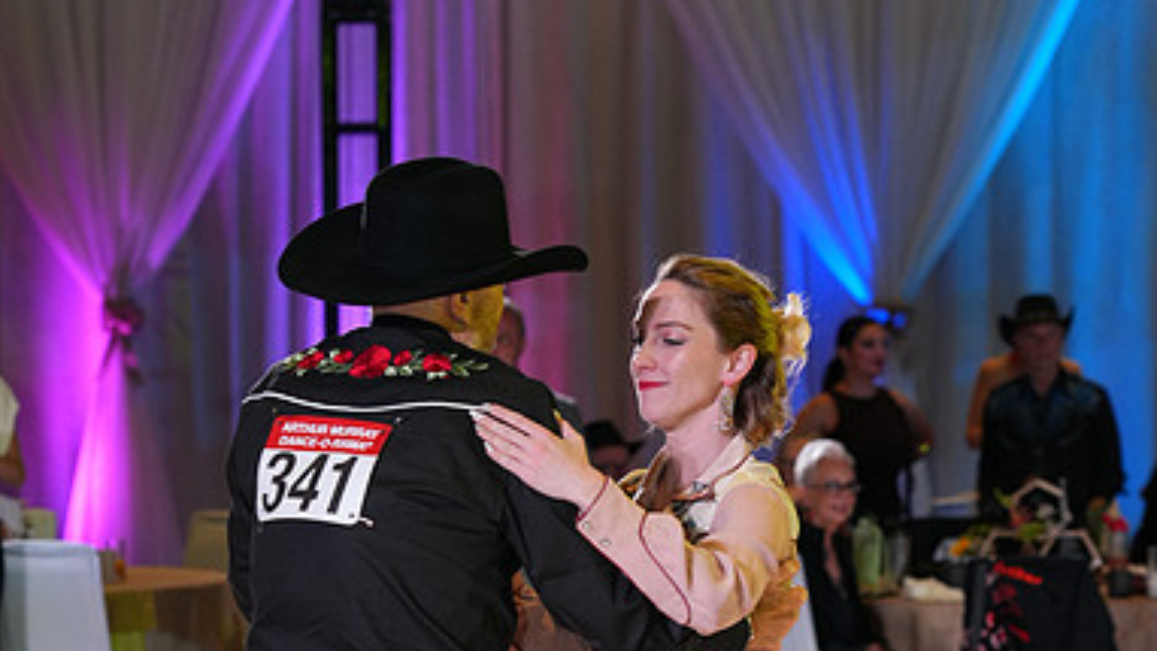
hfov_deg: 15.0
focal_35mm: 143
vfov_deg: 8.4
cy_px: 808
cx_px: 574
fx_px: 4388
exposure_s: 1/250
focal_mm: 90
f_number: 4.5
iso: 1600
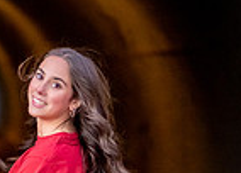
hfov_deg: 7.4
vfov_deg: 5.3
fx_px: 1845
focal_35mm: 269
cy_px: 214
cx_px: -50
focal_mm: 50
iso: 1600
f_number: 1.2
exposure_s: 1/320
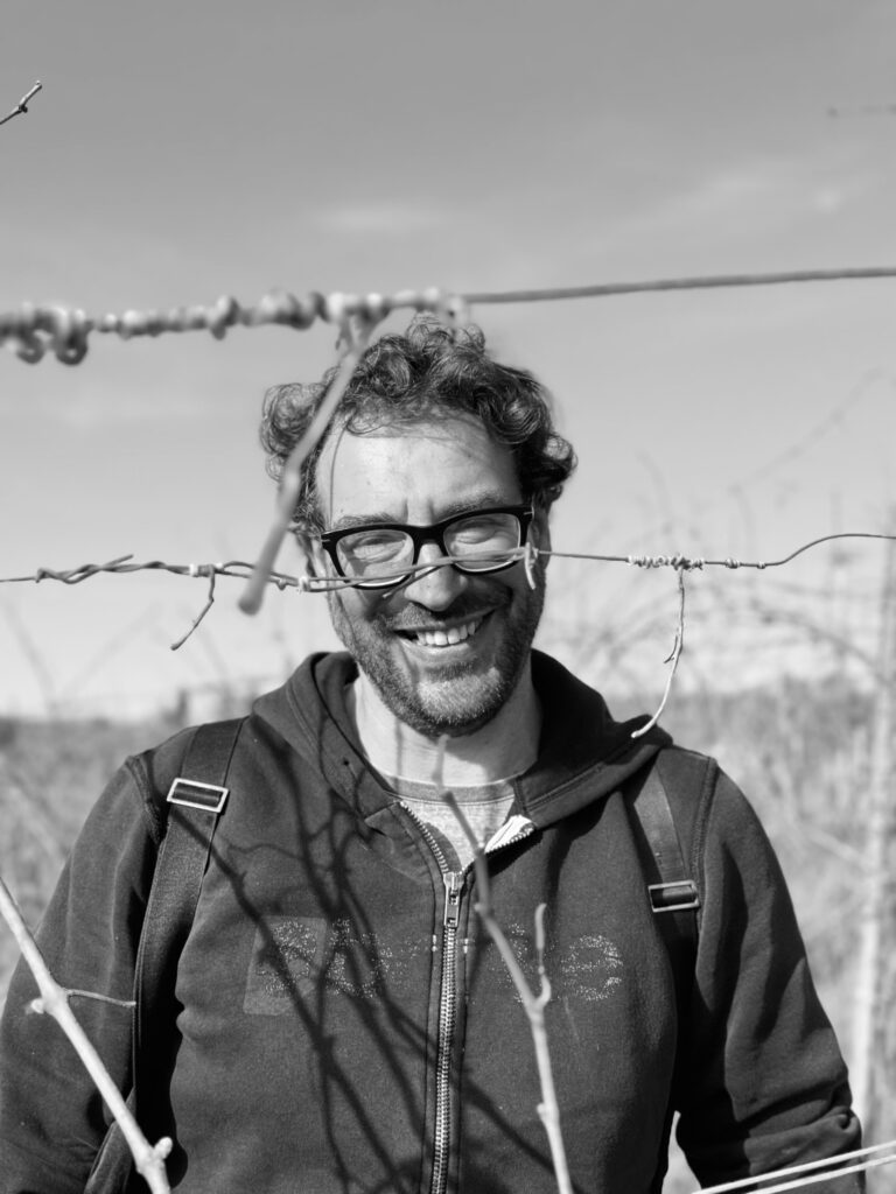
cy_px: 597
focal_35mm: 48
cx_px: 448
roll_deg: -2.4
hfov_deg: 30.3
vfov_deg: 39.7
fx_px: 1657
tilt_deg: +10.5
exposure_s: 1/2179
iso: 64
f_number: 1.78
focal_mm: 6.76
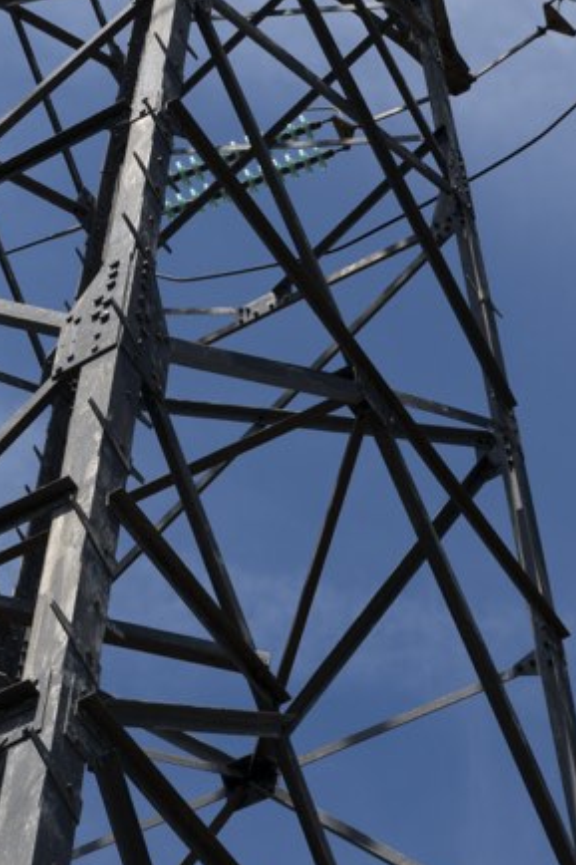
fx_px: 2714
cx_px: 122
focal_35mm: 113
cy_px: 46
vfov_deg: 17.8
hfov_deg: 12.1
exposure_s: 1/200
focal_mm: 35
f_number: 11
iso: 100
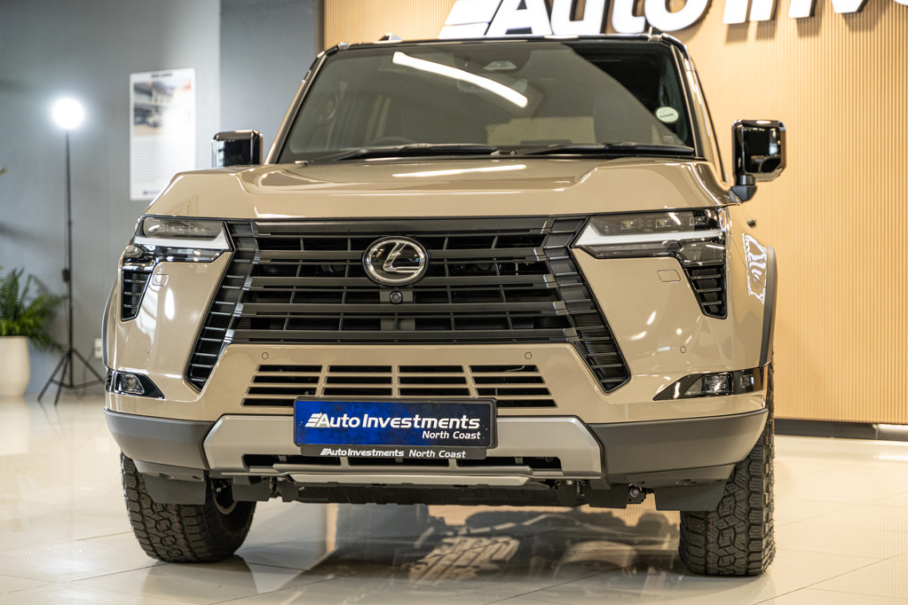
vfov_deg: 20.6
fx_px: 1665
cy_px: 302
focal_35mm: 66
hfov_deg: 30.5
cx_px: 454
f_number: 2.8
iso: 800
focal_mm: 66
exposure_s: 1/125
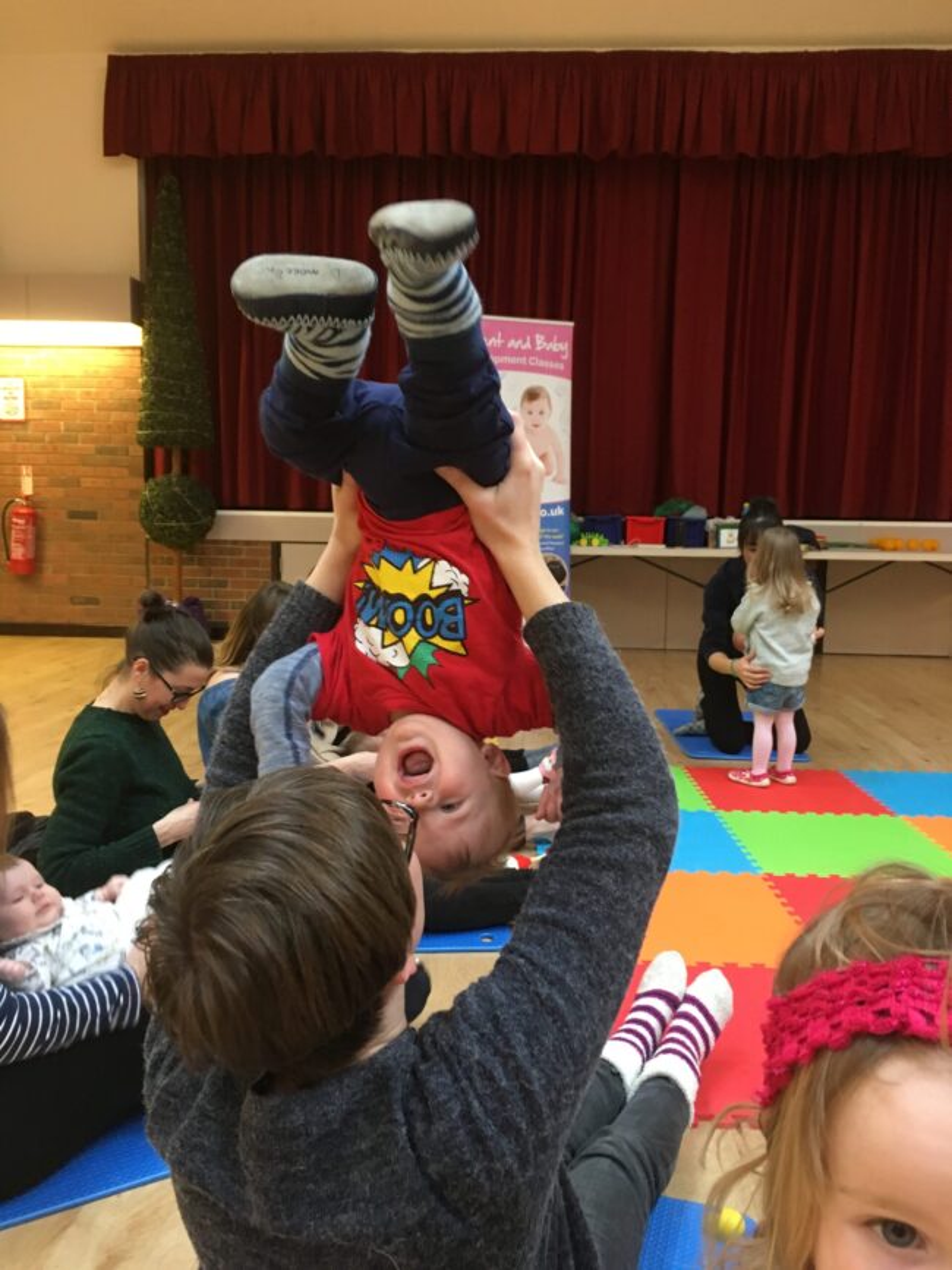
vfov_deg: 61.7
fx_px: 1064
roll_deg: -1.2
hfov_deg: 48.2
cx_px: 476
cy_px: 635
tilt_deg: -8.4
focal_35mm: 29
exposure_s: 1/33
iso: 160
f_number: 2.2
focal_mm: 4.15
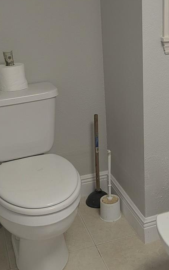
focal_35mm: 56
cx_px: 138
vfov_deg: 36.1
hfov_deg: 22.8
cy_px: 106
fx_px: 413
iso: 187
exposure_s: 1/120
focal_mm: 6.81
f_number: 1.85
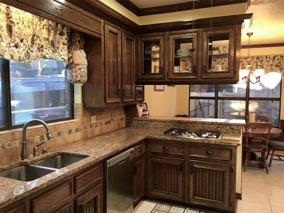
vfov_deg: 48.2
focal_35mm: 29
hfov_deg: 61.7
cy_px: 106
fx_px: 238
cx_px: 142
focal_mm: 4.15
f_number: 2.2
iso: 100
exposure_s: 1/30
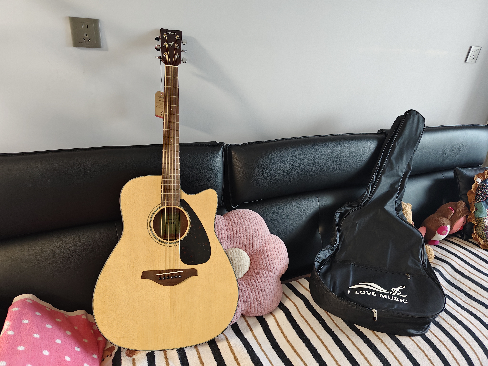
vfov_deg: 58.9
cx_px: 244
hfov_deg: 73.9
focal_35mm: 23
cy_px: 183
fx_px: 324
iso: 1643
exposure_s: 1/50
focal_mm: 5.56
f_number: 1.88
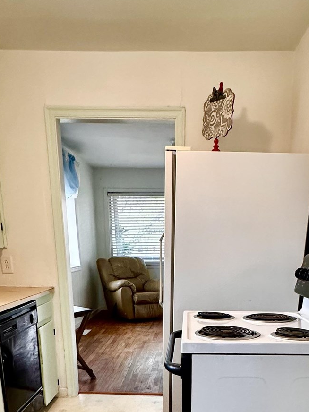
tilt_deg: -18.7
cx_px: 183
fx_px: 440
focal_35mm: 37
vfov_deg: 44.4
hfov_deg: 38.5
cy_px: 390
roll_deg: +0.5
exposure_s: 1/120
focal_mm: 2.22
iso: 250
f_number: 2.2
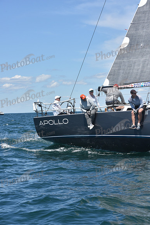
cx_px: 75
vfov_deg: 20.8
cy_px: 112
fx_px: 612
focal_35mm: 98
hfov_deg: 14.0
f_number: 9
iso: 250
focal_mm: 98
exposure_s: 1/800
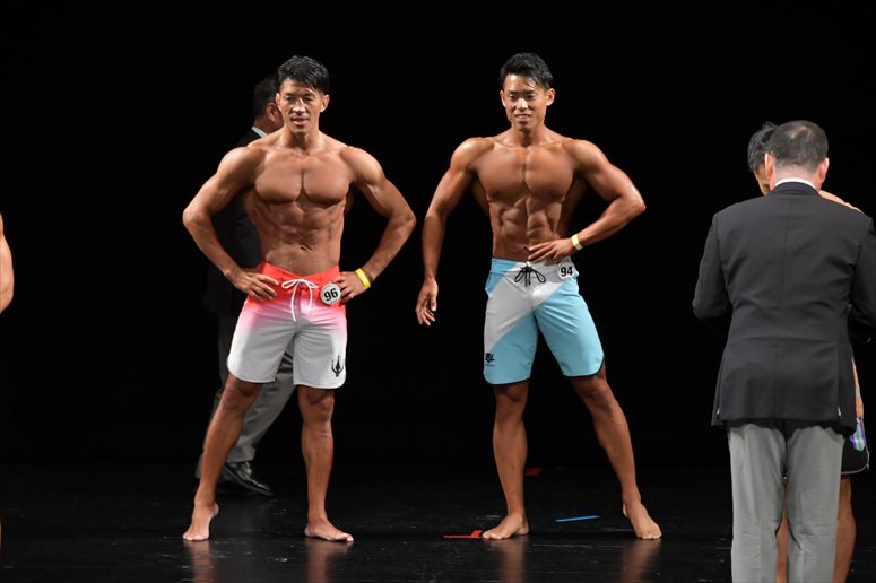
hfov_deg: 6.9
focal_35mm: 300
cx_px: 438
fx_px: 7297
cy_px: 292
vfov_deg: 4.6
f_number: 5.6
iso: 3200
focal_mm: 200
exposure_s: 1/400
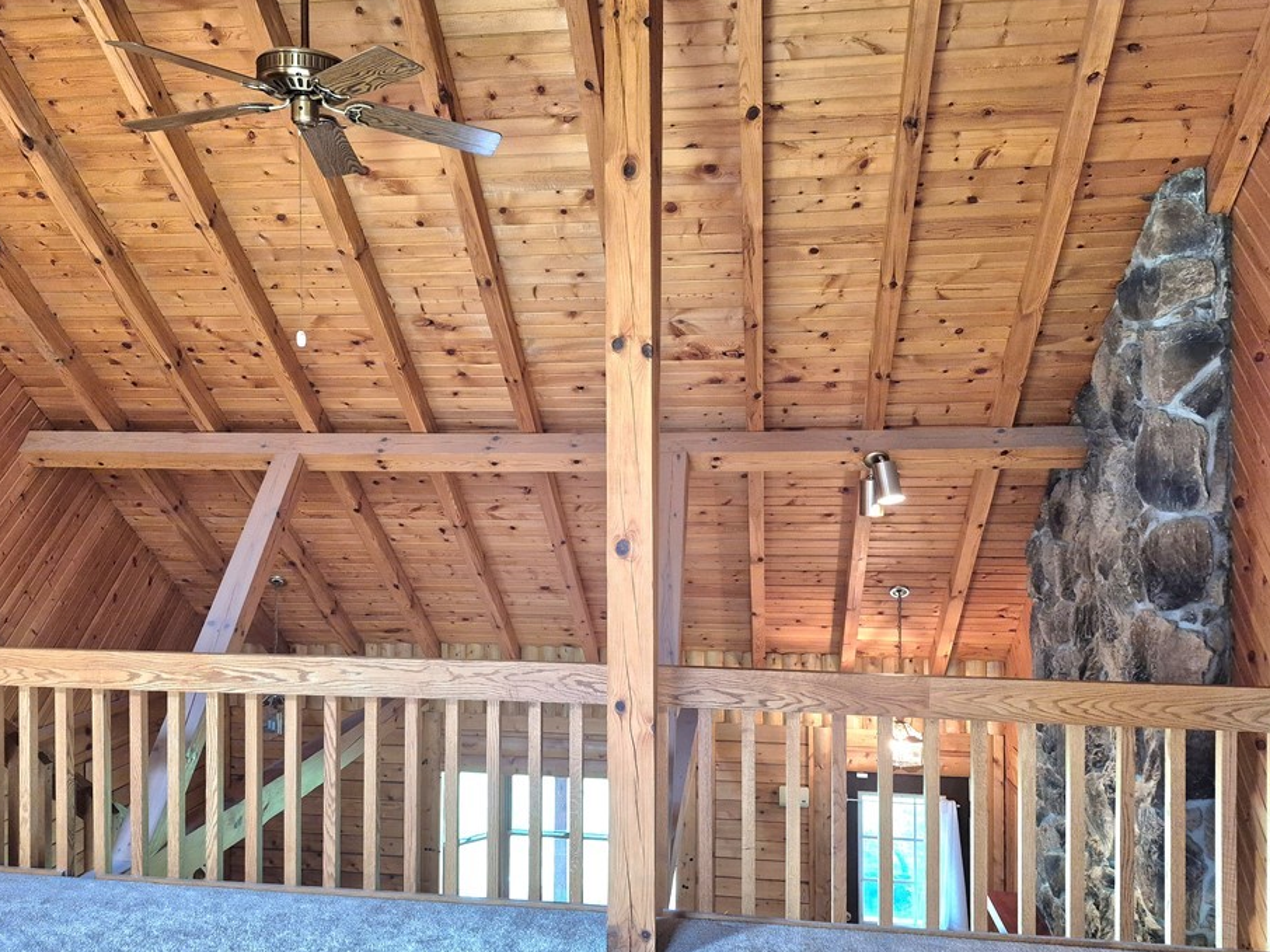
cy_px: 471
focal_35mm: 26
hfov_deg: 67.2
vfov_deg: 53.0
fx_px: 954
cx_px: 589
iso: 800
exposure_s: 1/120
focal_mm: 5.4
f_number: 1.8
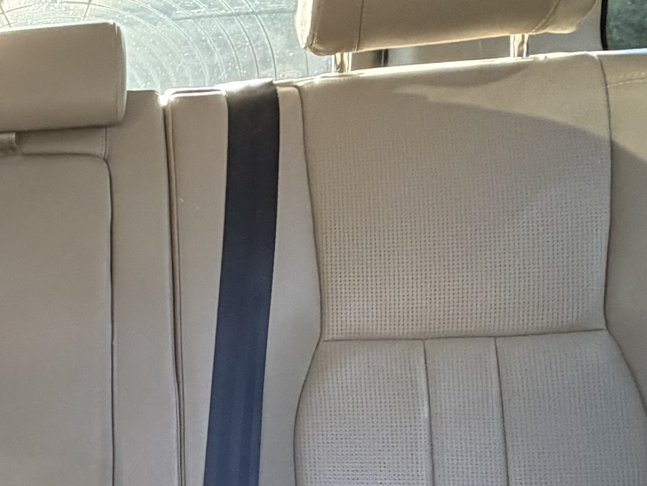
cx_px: -181
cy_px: 400
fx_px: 1009
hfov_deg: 29.2
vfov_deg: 26.5
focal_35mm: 54
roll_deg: +5.9
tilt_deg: -15.0
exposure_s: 1/72
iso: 320
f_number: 2.2
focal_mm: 2.22
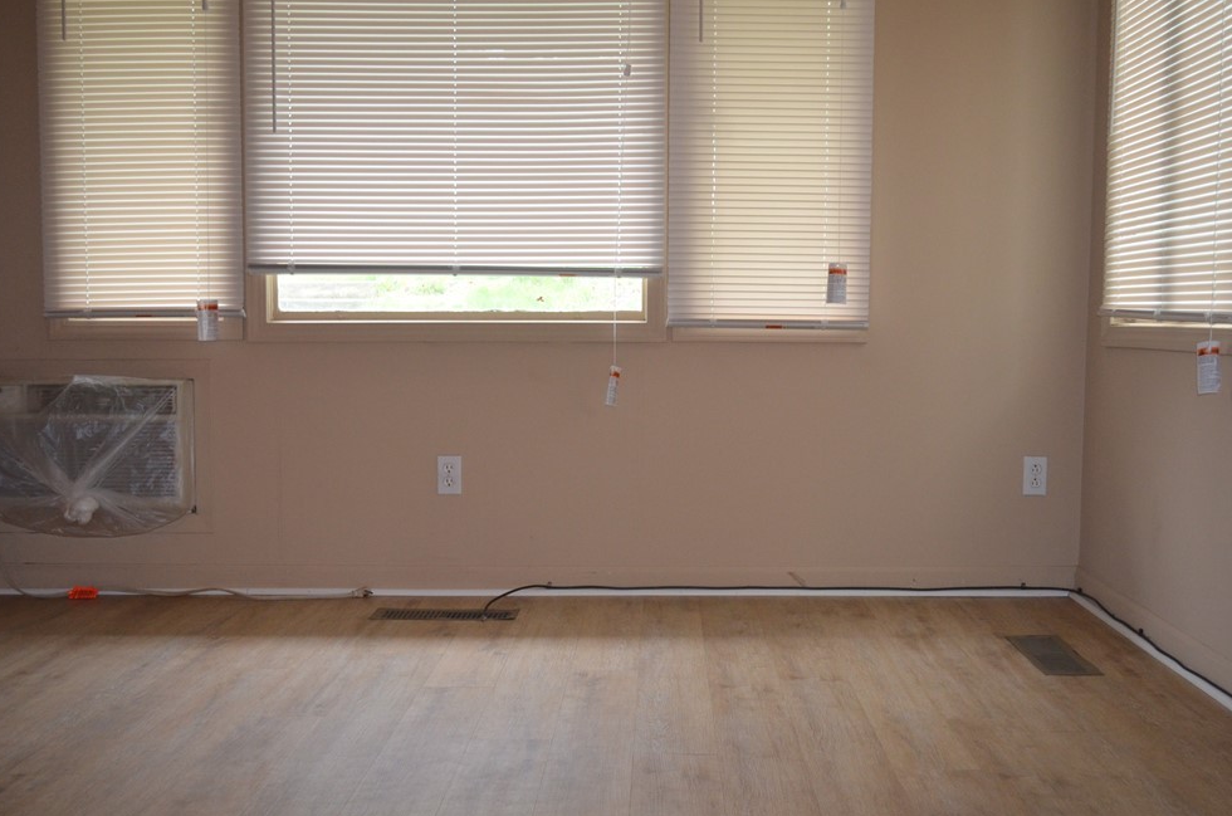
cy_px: 428
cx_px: 669
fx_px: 1366
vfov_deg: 33.2
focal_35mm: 40
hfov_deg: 48.5
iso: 1400
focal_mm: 24
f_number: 4
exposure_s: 1/60
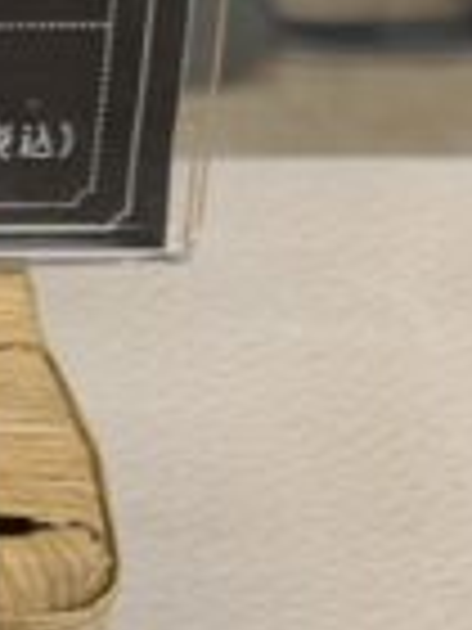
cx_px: -1207
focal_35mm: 183
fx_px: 3327
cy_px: 778
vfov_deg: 10.6
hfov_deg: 6.8
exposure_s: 1/100
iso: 52
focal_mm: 5.43
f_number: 1.89
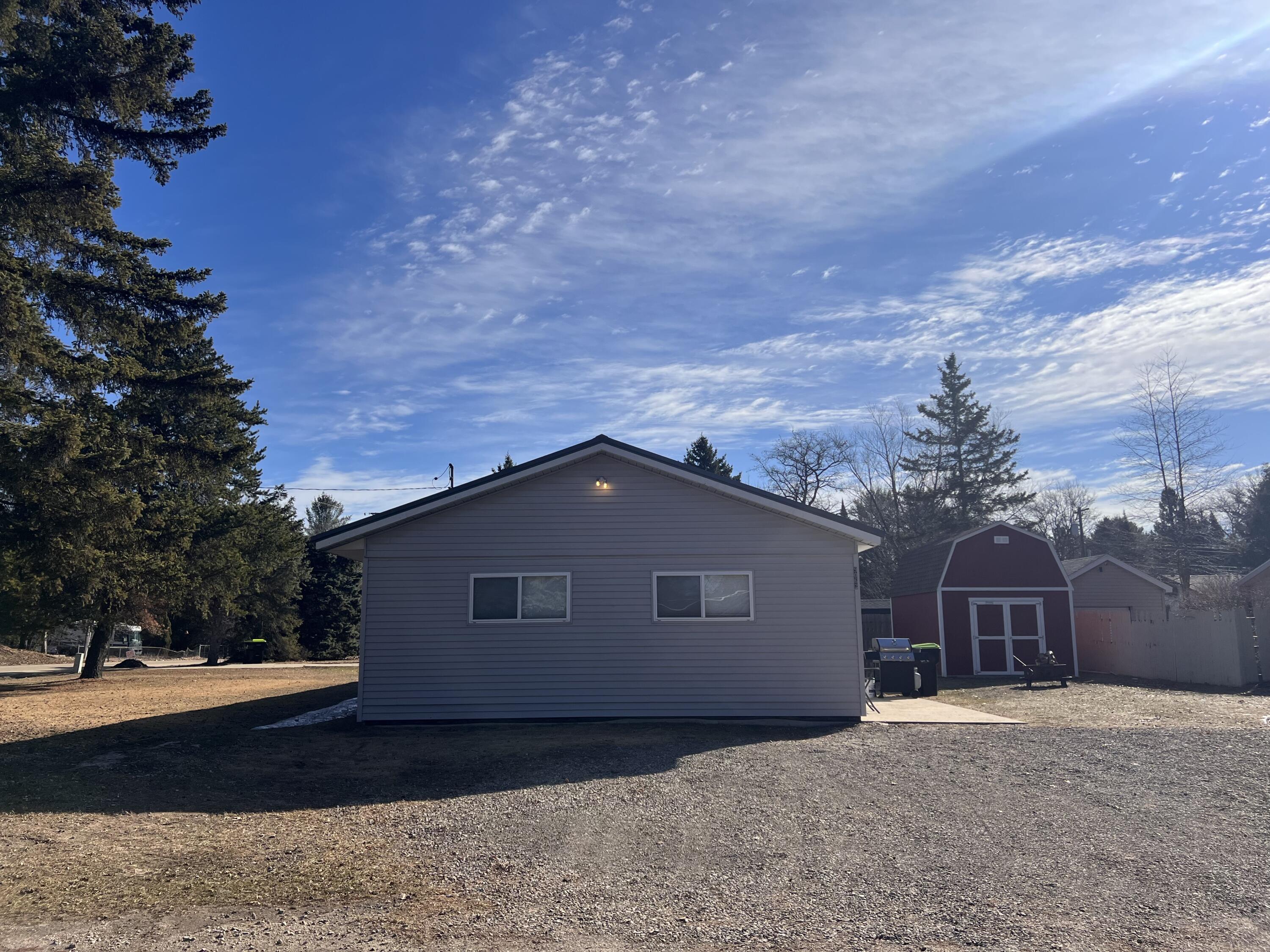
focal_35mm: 26
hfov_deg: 67.3
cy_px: 476
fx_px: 954
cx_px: 635
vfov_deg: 53.1
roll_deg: +1.0
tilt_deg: +10.2
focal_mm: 5.7
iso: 50
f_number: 1.5
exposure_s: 1/8000
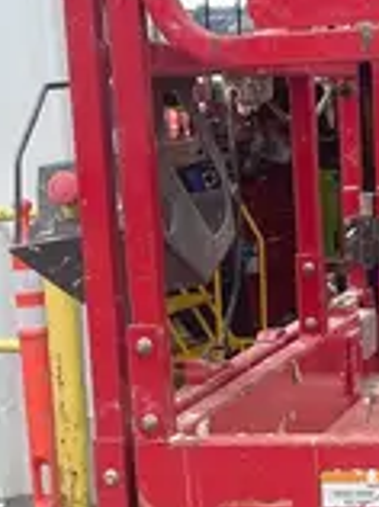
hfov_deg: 12.2
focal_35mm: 121
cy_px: 380
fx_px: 1771
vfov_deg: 16.2
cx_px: 315
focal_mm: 4.2
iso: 32
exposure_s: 1/739
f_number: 1.6
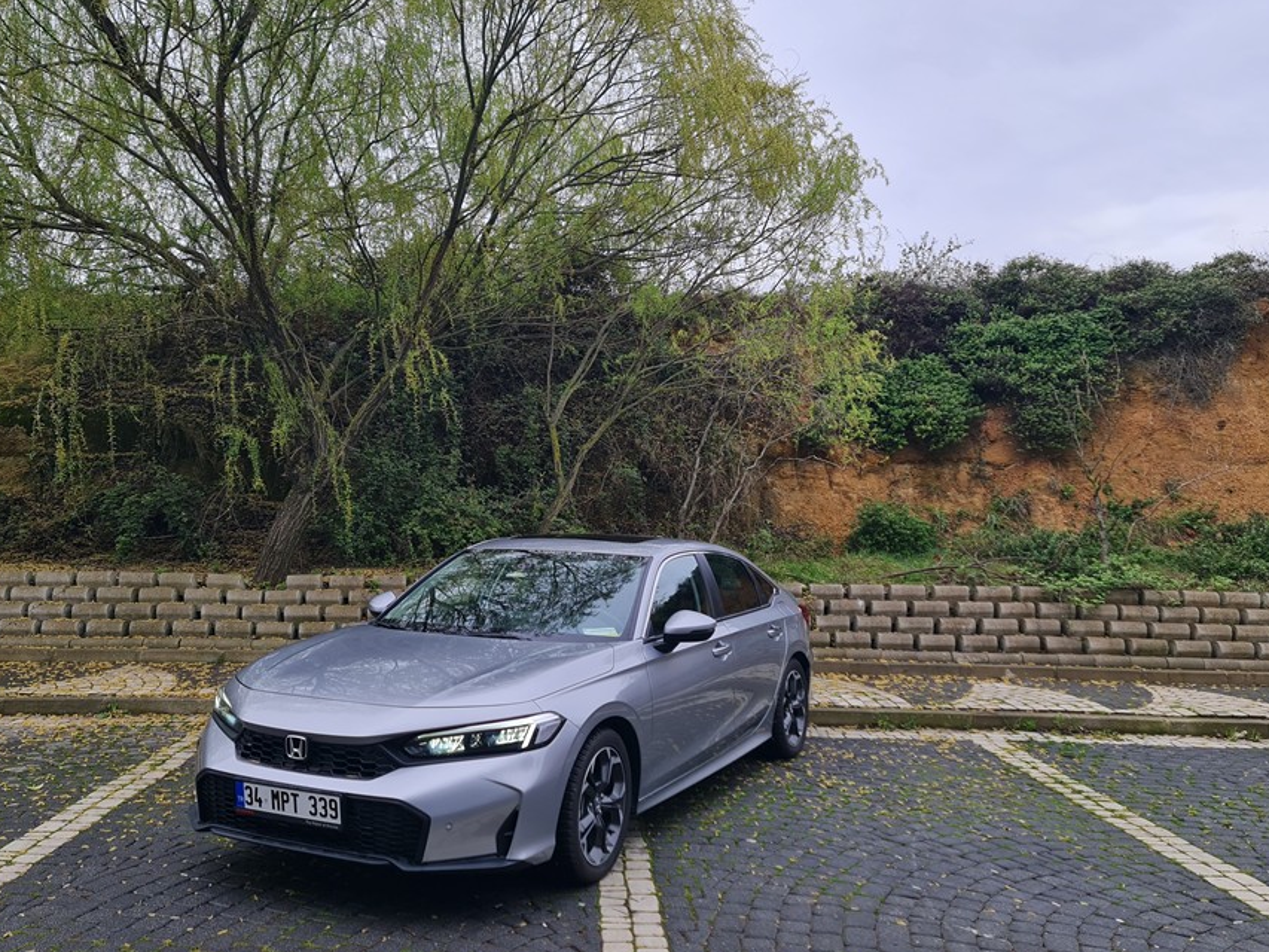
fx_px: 1100
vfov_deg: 46.8
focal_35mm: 30
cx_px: 576
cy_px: 449
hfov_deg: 59.9
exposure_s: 1/127
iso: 50
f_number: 1.8
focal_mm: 7
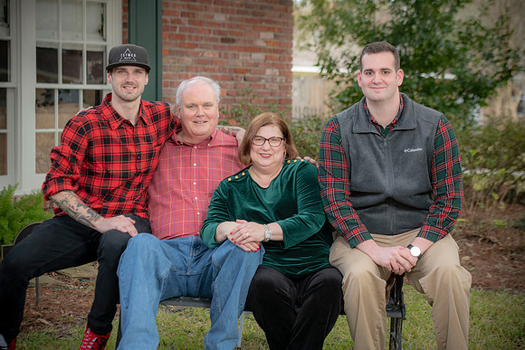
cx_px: 262
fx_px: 1313
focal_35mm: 90
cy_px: 175
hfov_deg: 22.6
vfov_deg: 15.2
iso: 320
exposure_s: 1/250
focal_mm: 90
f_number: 5
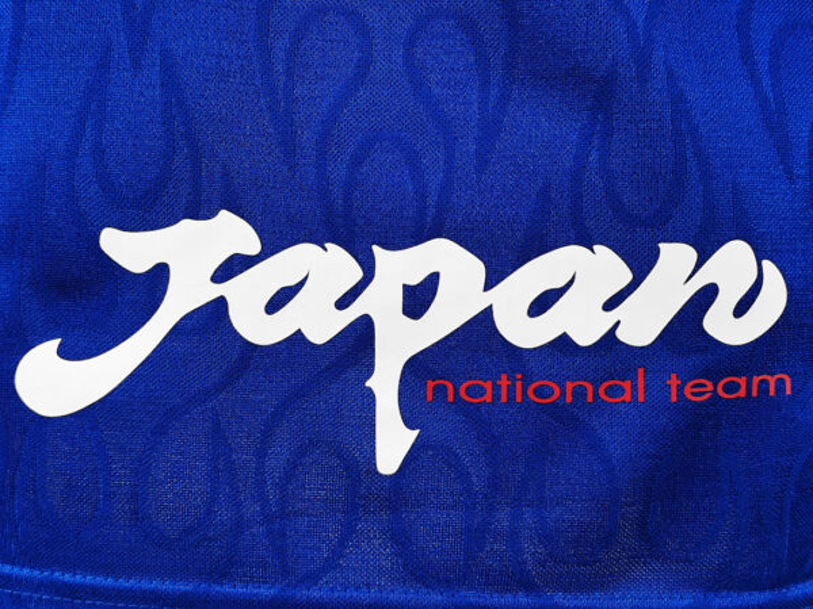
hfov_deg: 41.2
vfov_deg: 31.5
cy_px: 304
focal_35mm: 46
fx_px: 1080
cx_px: 406
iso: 200
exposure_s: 1/50
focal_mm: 5.58
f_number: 1.8
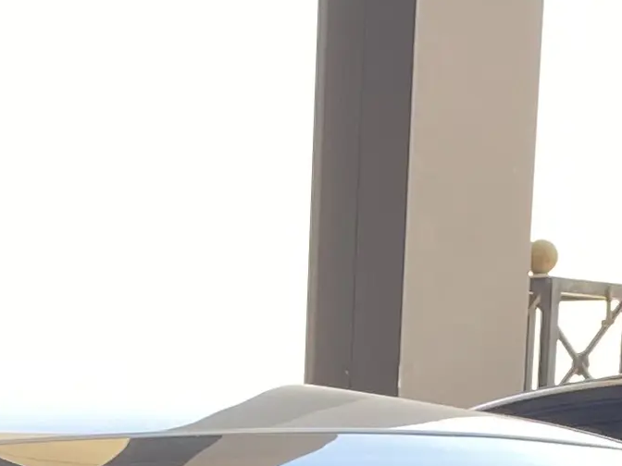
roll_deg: -0.3
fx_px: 2803
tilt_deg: -18.6
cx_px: 127
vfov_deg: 8.2
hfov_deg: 12.6
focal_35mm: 156
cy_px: 1374
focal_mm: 4.25
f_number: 1.8
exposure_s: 1/121
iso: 40
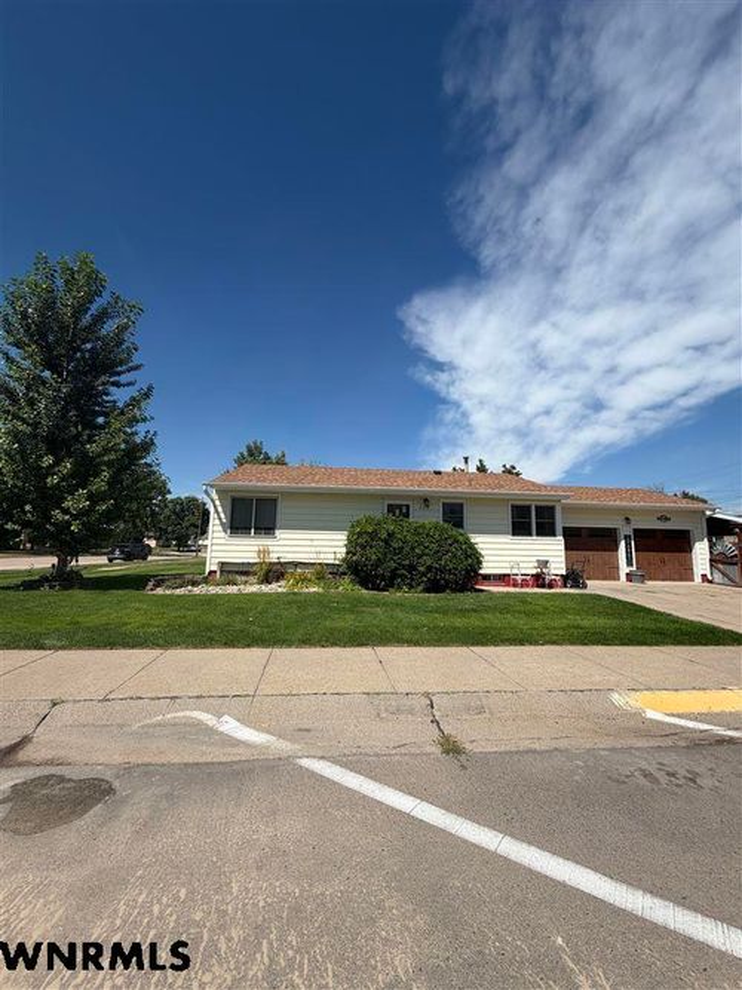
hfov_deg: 85.7
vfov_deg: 102.1
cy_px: 495
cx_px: 371
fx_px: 400
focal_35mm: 14
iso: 20
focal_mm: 2.22
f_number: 2.2
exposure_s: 1/1189
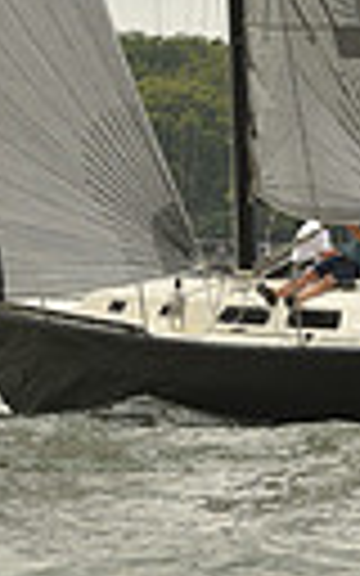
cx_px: 223
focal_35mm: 461
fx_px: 7237
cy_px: -234
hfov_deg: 2.8
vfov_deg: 4.5
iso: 250
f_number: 11
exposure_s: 1/640
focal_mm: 100
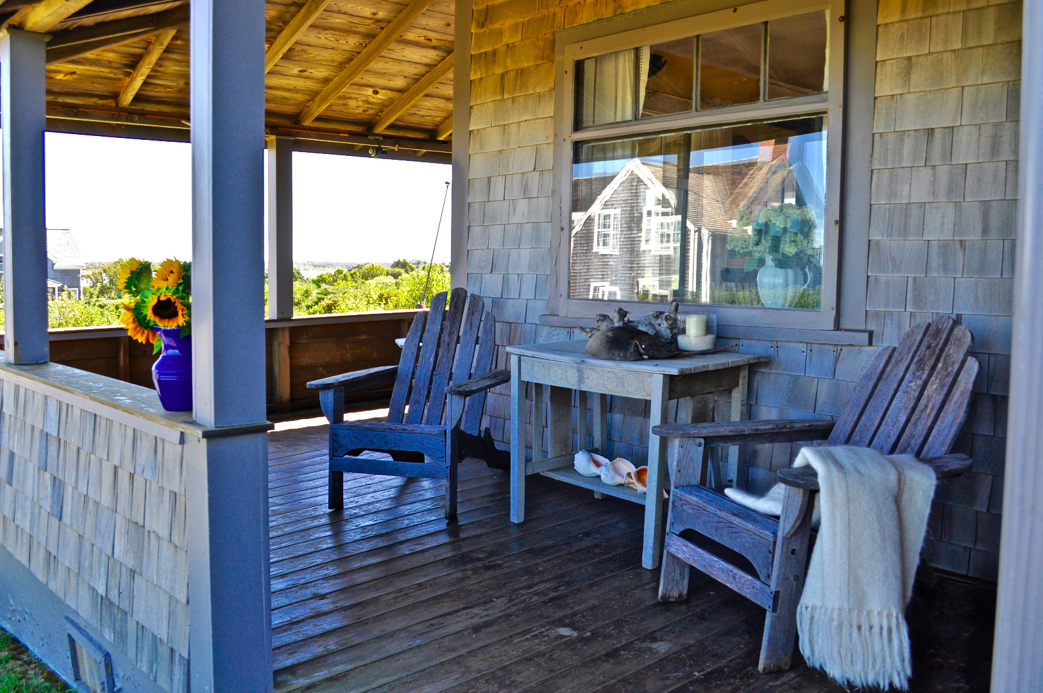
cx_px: 522
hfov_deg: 62.0
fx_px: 868
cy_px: 346
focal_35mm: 30
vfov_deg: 43.5
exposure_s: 1/125
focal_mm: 20
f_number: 5.6
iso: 200
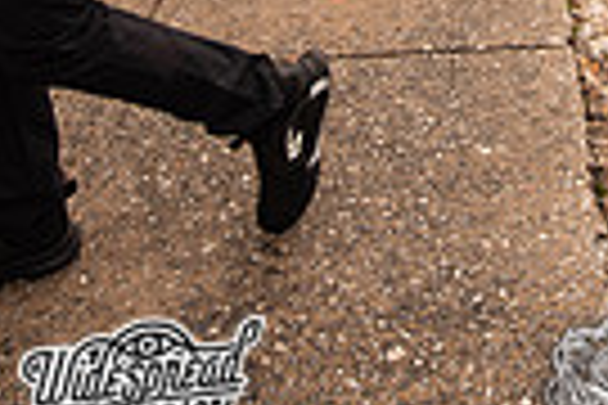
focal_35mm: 60
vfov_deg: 17.3
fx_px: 1013
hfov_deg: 30.3
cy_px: -371
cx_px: 653
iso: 400
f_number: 3.5
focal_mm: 14
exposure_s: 1/250
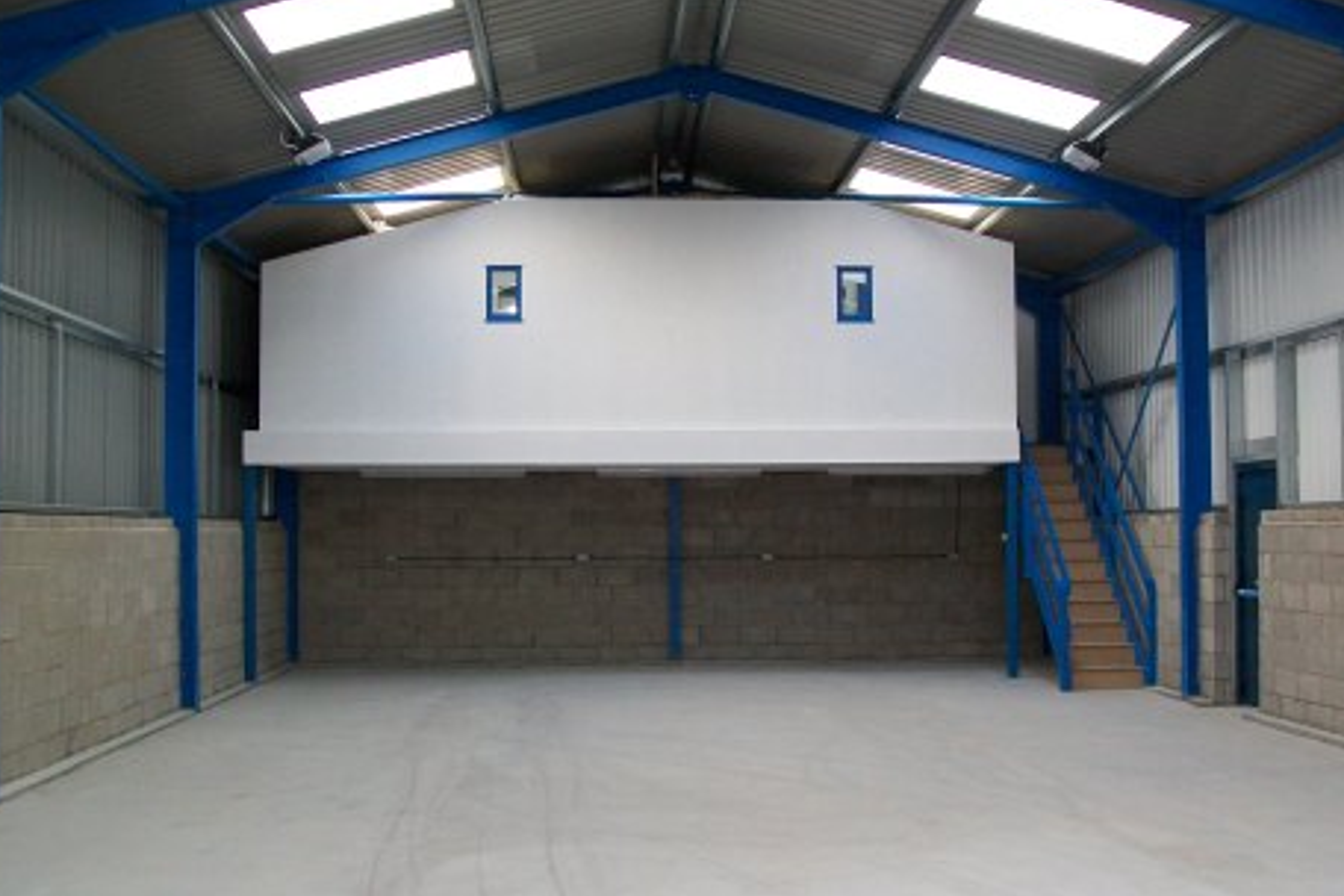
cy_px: 483
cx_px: 663
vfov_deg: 31.9
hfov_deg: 46.4
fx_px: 1568
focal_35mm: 42
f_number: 2.7
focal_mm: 6
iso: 160
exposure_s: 1/100
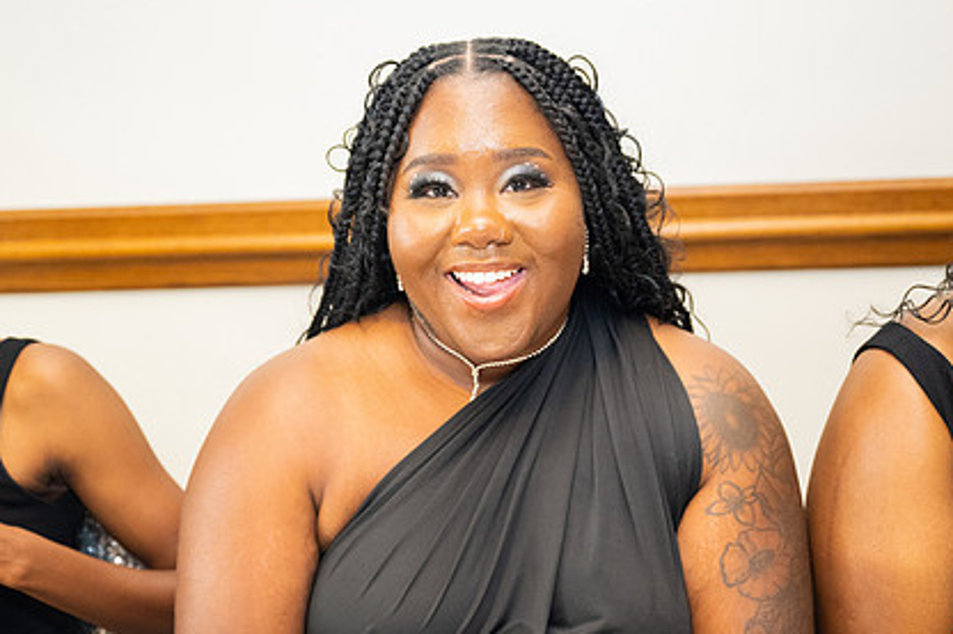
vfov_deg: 25.5
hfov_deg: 37.5
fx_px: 1402
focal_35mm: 53
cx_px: 511
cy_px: 326
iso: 4000
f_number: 2.8
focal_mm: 38
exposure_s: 1/160
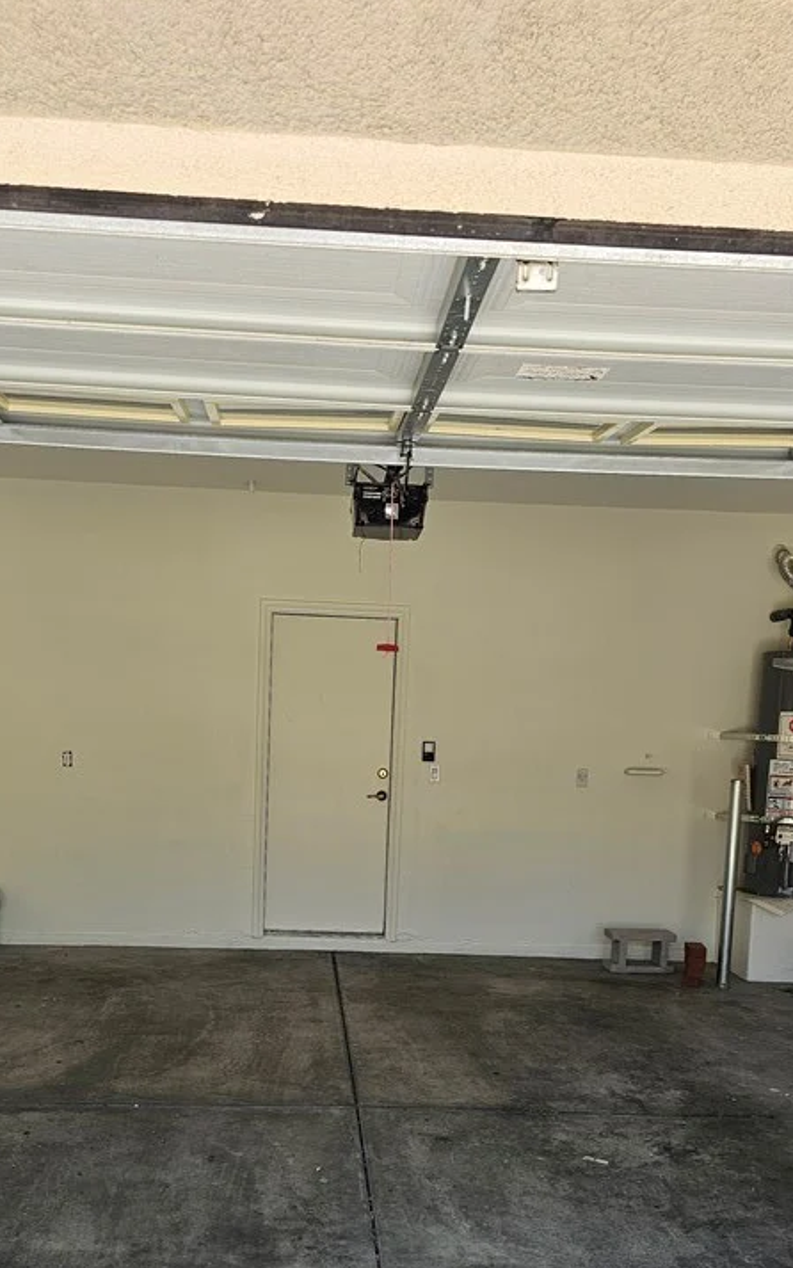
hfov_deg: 36.3
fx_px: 1210
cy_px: 879
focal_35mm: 35
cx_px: 382
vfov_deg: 53.8
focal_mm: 6.3
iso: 25
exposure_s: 1/207
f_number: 1.7
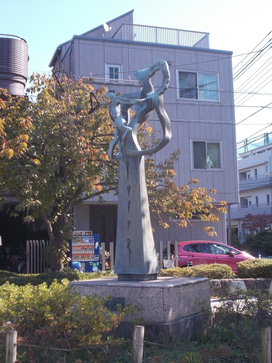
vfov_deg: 38.2
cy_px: 182
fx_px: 524
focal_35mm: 50
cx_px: 136
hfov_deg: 29.1
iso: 125
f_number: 4.5
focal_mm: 9
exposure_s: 1/250
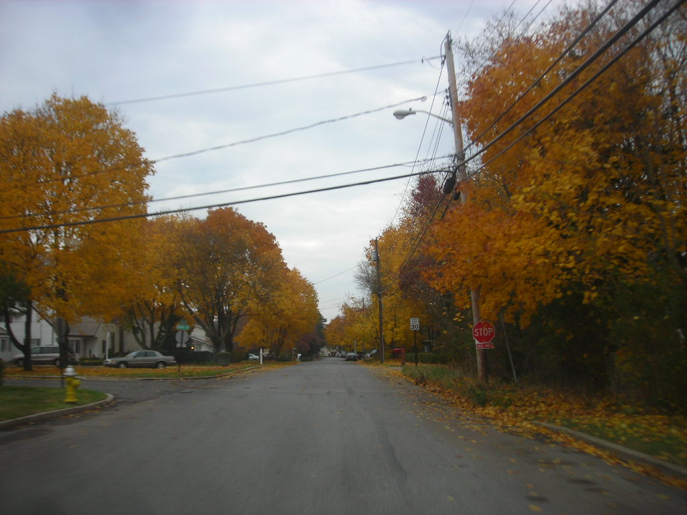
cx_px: 344
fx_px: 754
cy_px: 258
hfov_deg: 49.0
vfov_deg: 37.7
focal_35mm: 38
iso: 50
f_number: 3.2
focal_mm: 6.3
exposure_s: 1/46.4
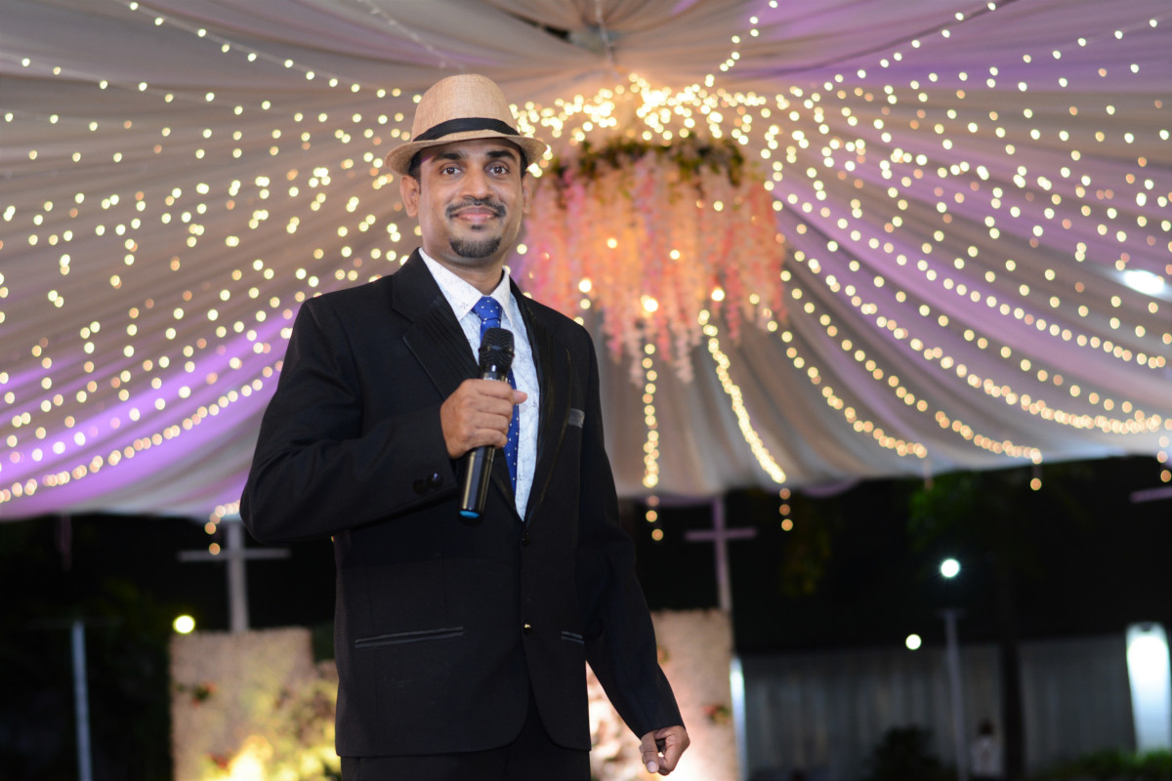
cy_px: 390
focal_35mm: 75
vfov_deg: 18.2
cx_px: 586
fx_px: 2441
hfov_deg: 27.0
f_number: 2.5
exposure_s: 1/100
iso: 500
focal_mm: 50
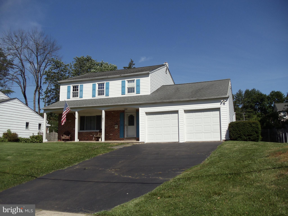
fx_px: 366
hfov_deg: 42.9
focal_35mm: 44
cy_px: 108
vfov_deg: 32.9
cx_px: 144
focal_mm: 6
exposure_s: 1/640
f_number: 7.1
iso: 100
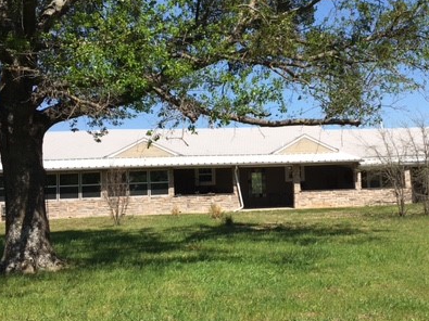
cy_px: 163
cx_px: 269
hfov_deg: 40.2
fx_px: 582
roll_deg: +1.7
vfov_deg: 30.9
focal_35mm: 47
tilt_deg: +5.7
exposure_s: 1/1923
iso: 25
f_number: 2.2
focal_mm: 4.15
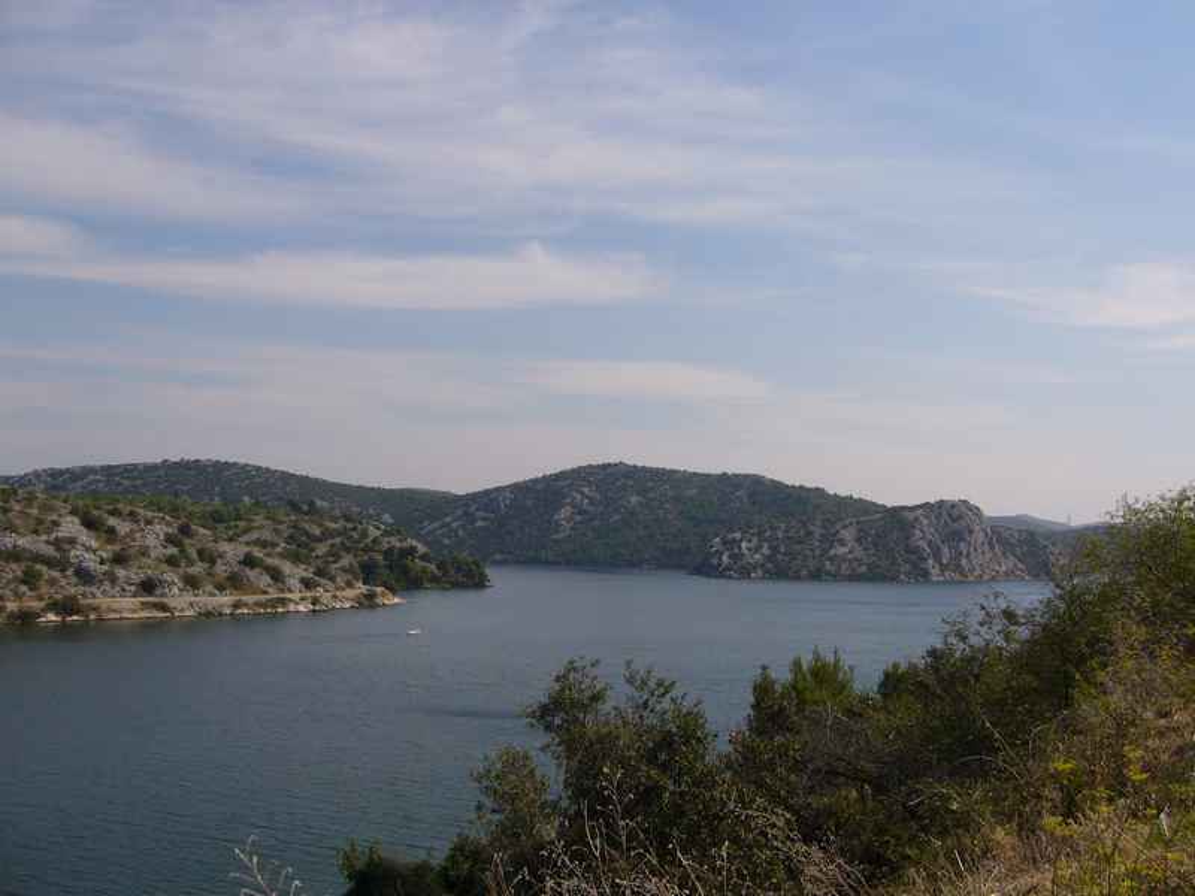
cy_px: 448
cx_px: 598
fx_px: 1208
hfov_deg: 52.6
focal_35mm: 35
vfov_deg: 40.7
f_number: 5.6
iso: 80
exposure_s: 1/640
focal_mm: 5.8
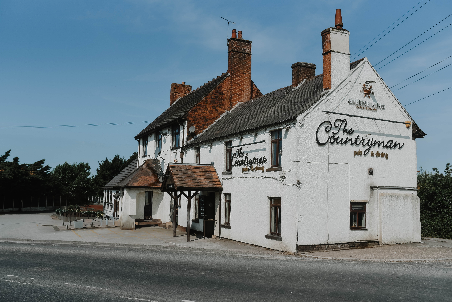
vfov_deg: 37.9
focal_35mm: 35
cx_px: 226
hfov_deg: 54.4
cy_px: 151
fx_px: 440
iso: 320
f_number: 4.5
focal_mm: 35
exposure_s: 1/4000
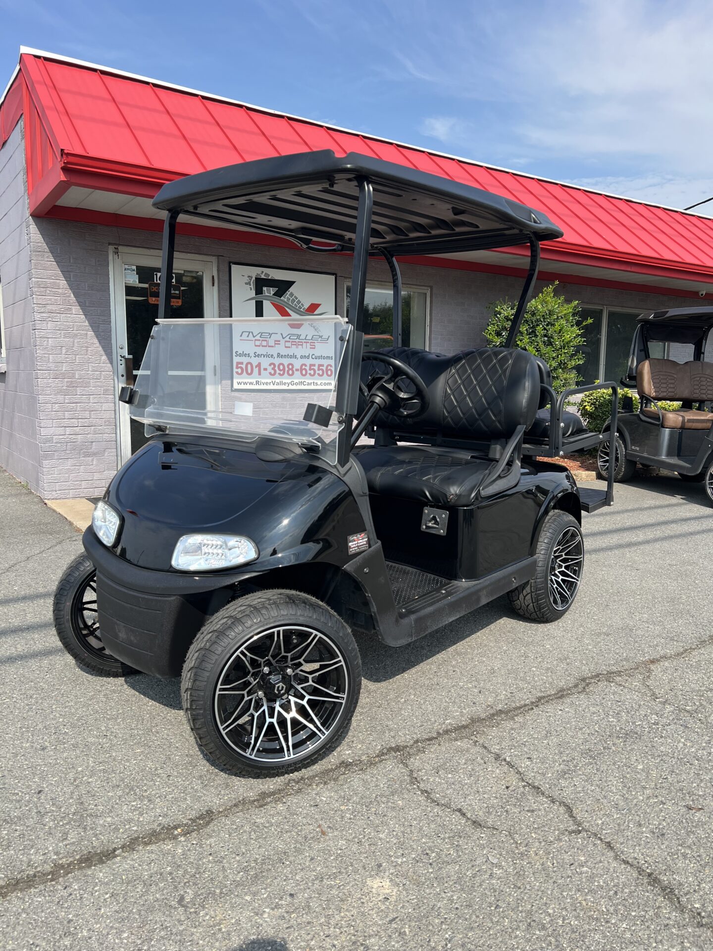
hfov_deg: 53.1
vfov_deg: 67.3
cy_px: 476
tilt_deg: -7.7
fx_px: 714
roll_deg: -1.0
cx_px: 356
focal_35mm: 26
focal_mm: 5.7
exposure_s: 1/2695
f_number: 1.5
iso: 50
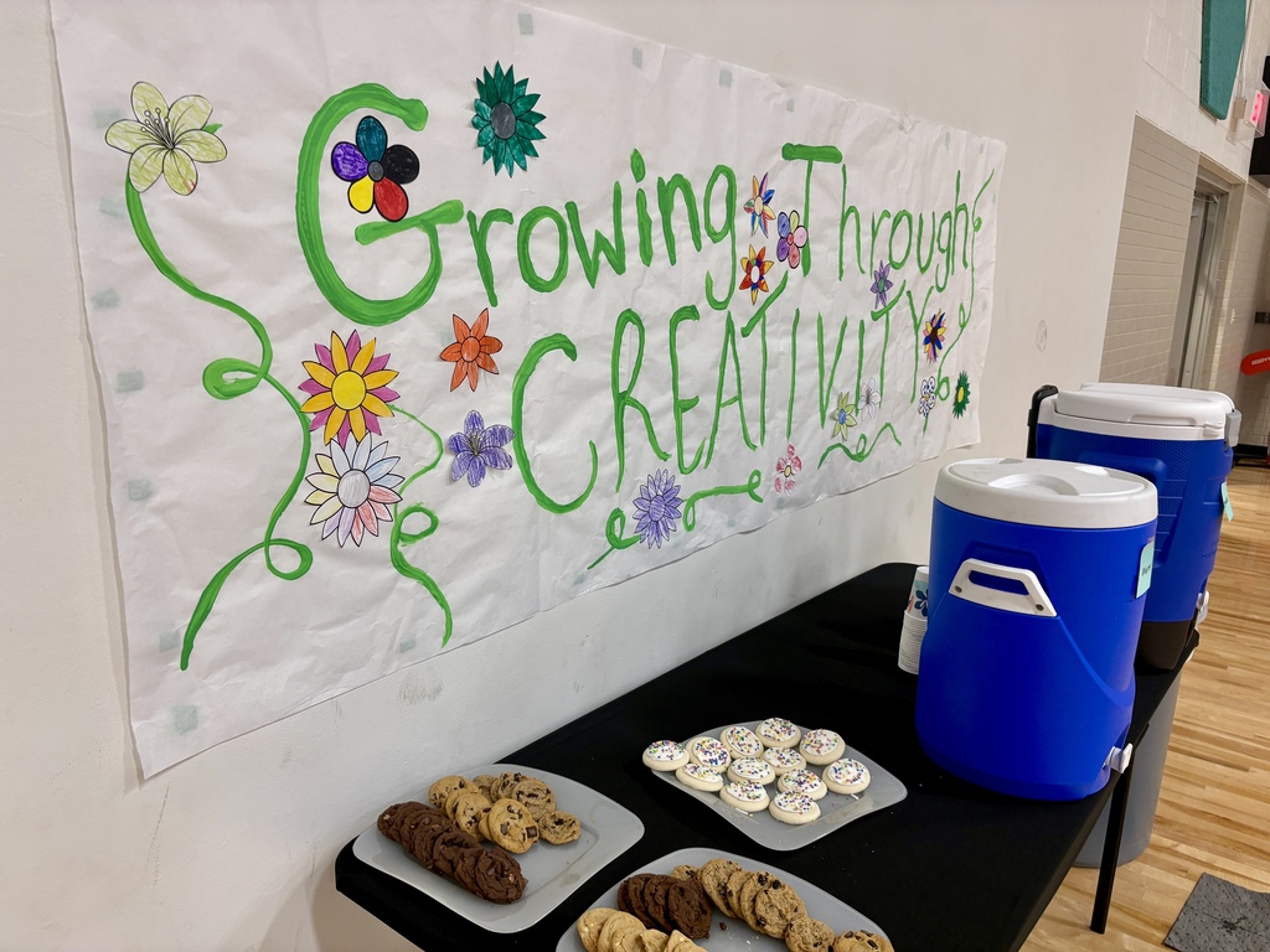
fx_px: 954
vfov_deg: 53.1
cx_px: 635
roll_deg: -0.8
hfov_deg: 67.3
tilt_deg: -12.7
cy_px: 476
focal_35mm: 26
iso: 125
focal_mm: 5.96
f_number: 1.6
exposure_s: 1/70
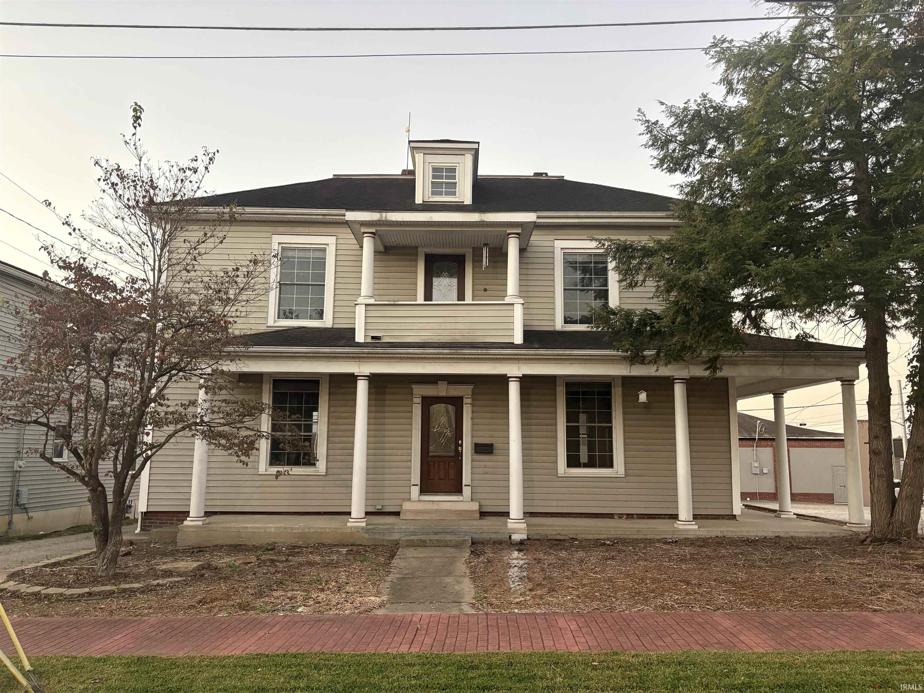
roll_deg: -0.5
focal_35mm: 26
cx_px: 462
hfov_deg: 67.3
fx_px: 694
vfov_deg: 53.1
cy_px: 346
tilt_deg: +9.1
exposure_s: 1/60
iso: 250
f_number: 1.6
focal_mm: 5.96
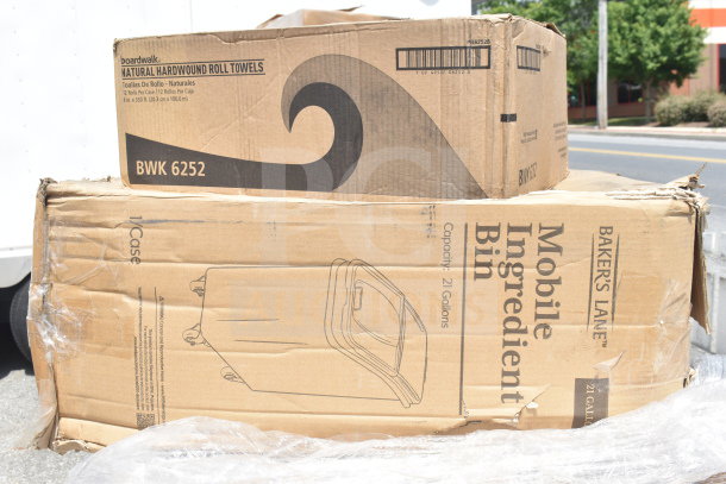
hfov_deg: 53.1
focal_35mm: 36
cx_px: 363
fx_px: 726
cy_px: 242
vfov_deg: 36.9
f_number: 9
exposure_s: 1/320
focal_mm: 24
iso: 200
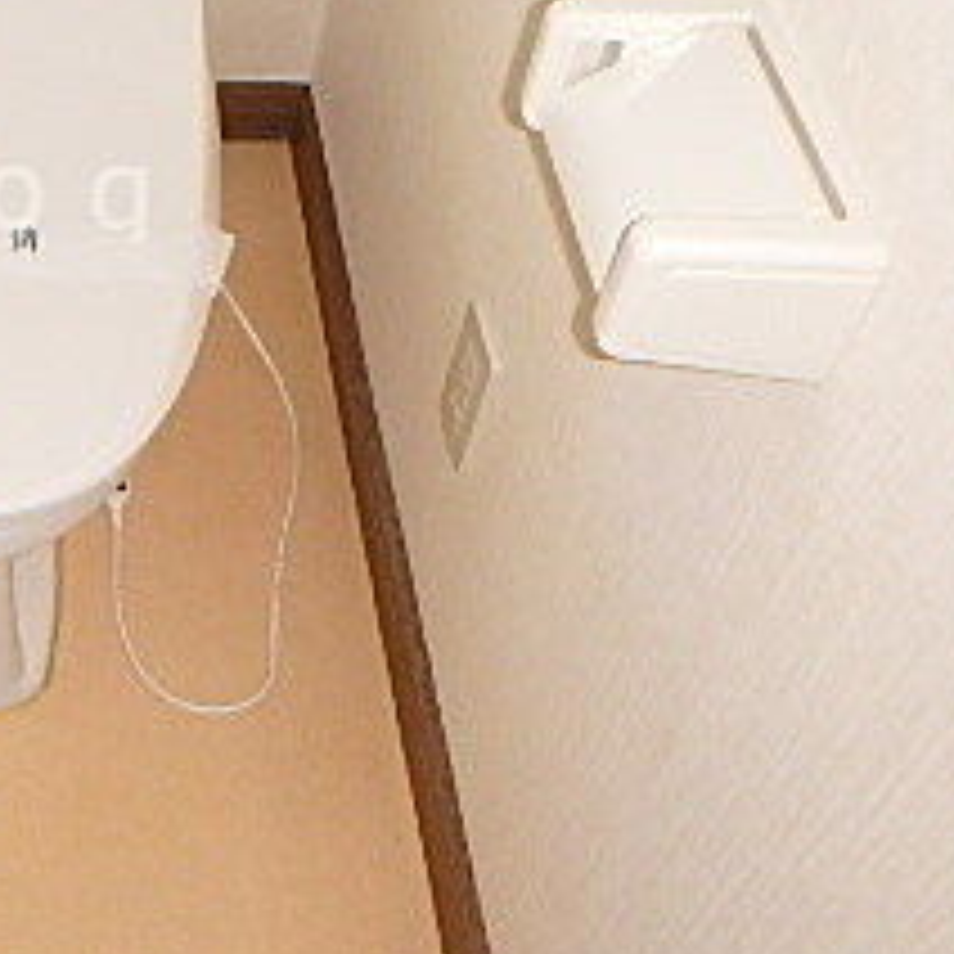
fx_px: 1746
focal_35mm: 56
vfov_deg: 29.8
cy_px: 189
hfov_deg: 27.5
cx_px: -135
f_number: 3.5
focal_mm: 3.7
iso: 400
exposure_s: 1/30
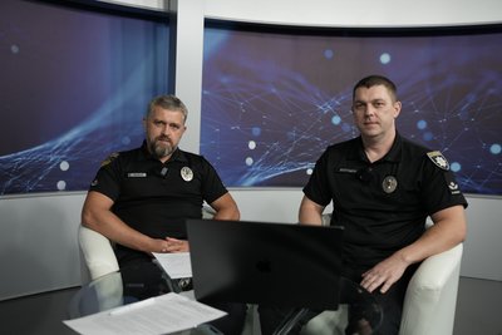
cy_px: 168
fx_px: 488
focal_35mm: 35
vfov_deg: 37.9
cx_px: 251
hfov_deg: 54.4
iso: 250
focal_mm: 35
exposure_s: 1/60
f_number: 2.8
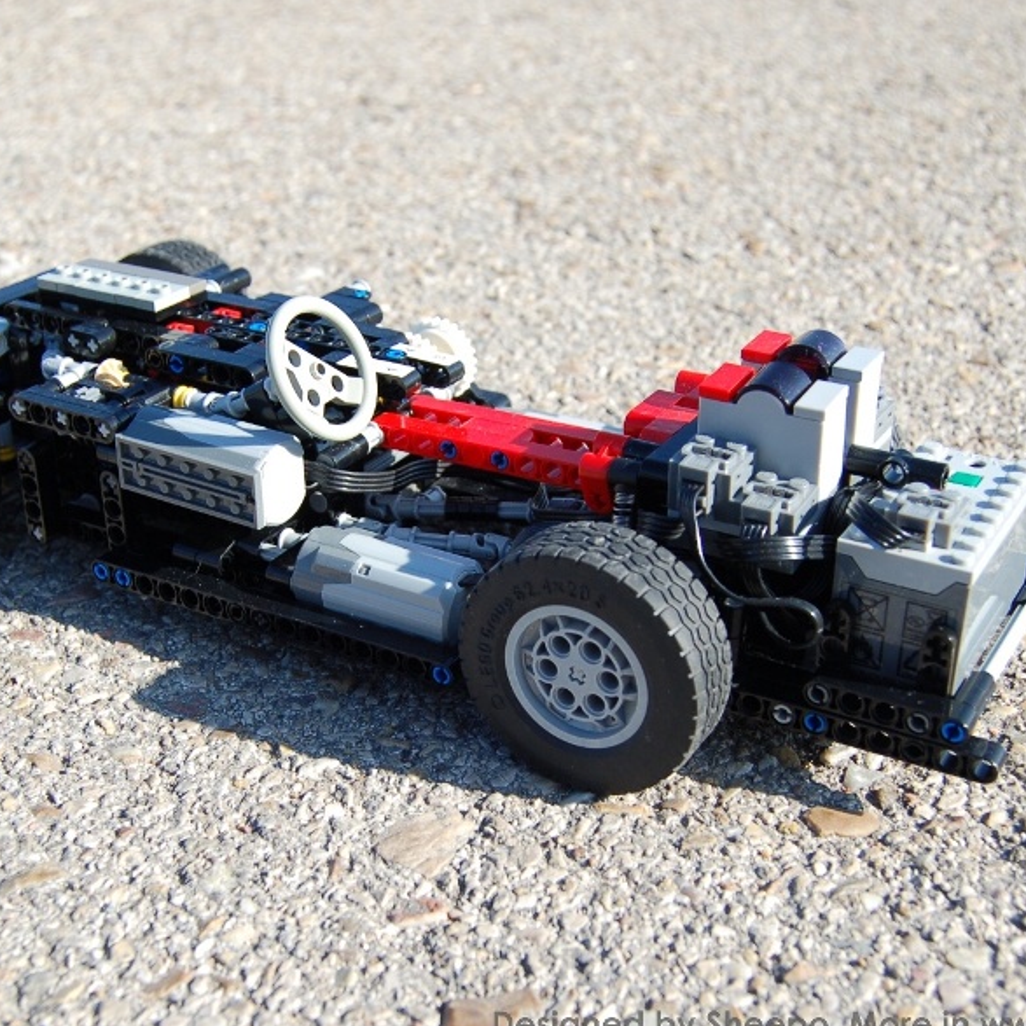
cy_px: 521
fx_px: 1442
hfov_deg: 39.1
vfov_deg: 39.2
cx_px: 453
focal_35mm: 43
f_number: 4
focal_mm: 22
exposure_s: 1/640
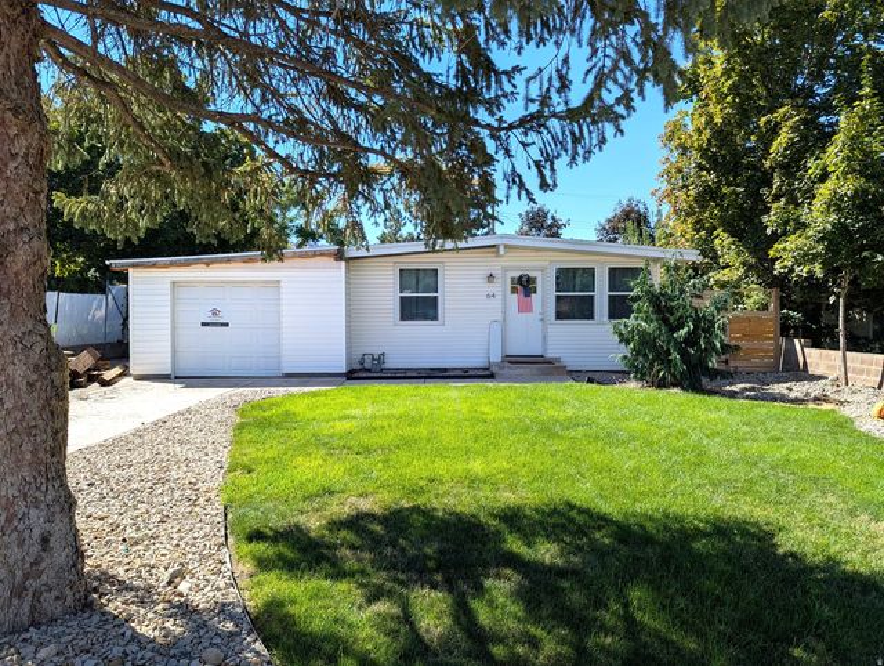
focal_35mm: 24
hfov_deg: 71.5
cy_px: 333
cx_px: 442
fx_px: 614
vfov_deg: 56.9
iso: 46
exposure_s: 1/1795
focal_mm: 6.81
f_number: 1.85
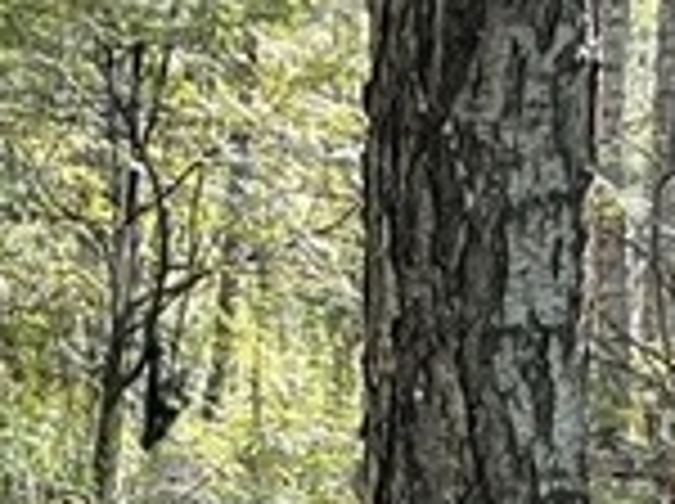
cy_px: 1359
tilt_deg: -13.8
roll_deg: -1.3
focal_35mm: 178
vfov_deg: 7.6
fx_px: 3465
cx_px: 338
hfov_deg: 11.1
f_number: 1.6
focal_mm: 4.2
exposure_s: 1/122
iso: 32
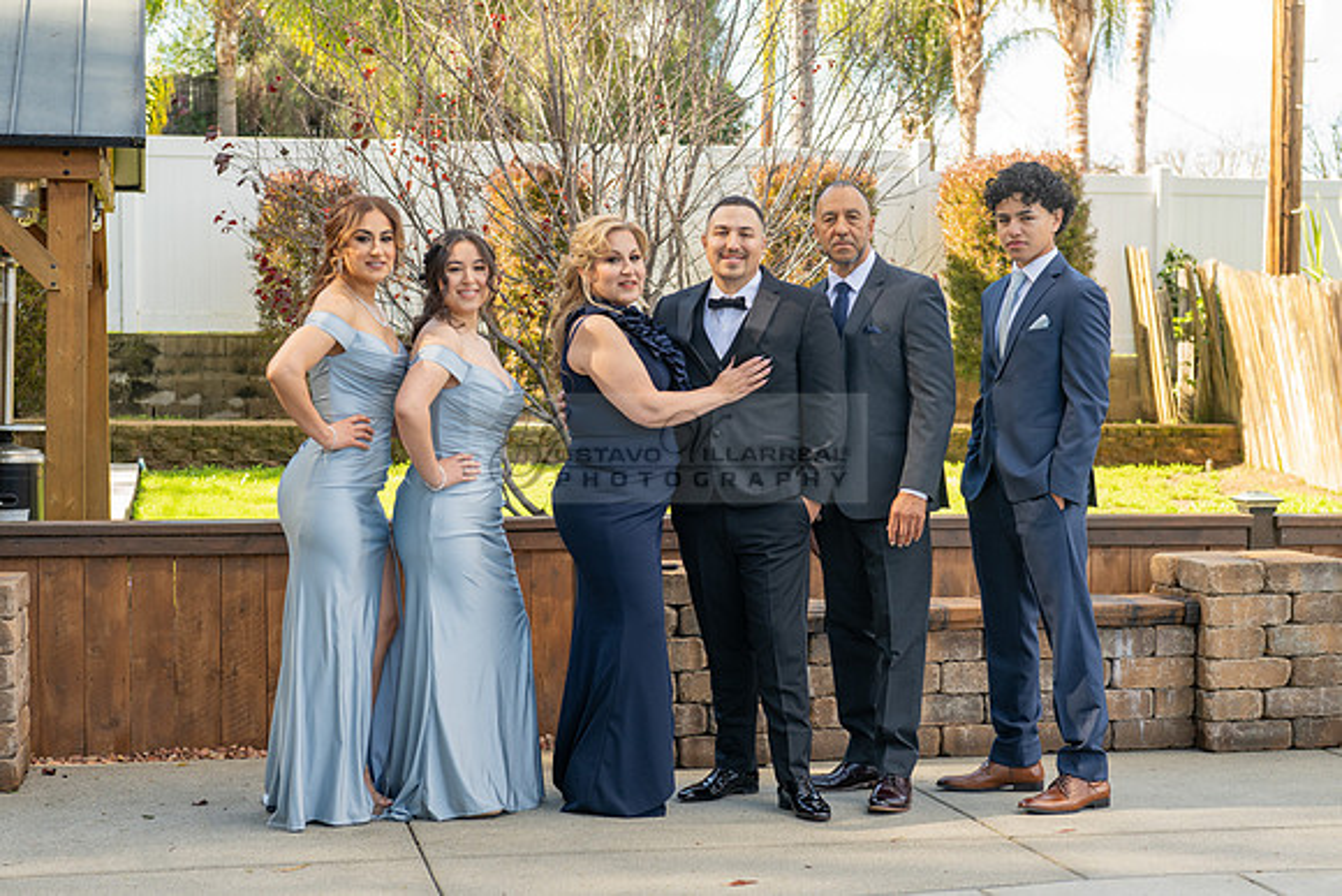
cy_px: 480
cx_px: 659
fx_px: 2398
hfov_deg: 31.3
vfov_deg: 21.1
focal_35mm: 64
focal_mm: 60
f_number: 4.5
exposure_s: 1/200
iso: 200
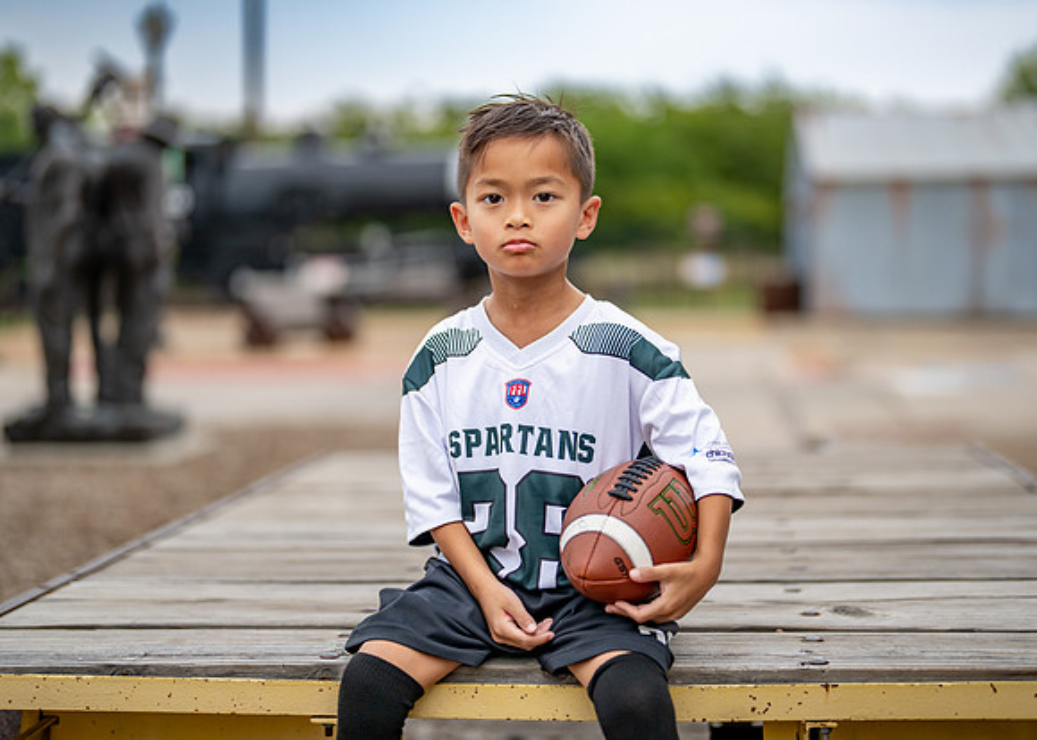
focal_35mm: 56
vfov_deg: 25.2
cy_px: 359
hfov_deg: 34.8
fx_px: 1656
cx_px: 538
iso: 250
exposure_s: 1/2000
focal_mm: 50
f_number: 1.2
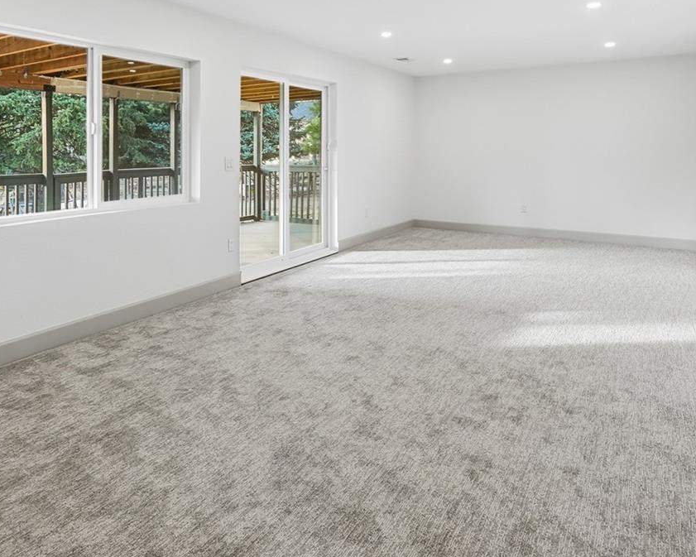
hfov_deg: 67.6
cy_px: 154
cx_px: 286
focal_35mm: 25
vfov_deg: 54.7
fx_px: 515
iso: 400
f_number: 8
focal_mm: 14
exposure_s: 1/320
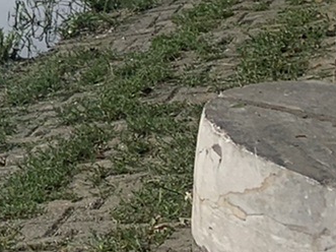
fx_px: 1465
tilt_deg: -10.6
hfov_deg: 10.4
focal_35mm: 151
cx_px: -579
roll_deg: -1.3
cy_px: -115
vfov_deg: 9.6
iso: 25
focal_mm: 4.25
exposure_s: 1/2075
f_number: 1.8
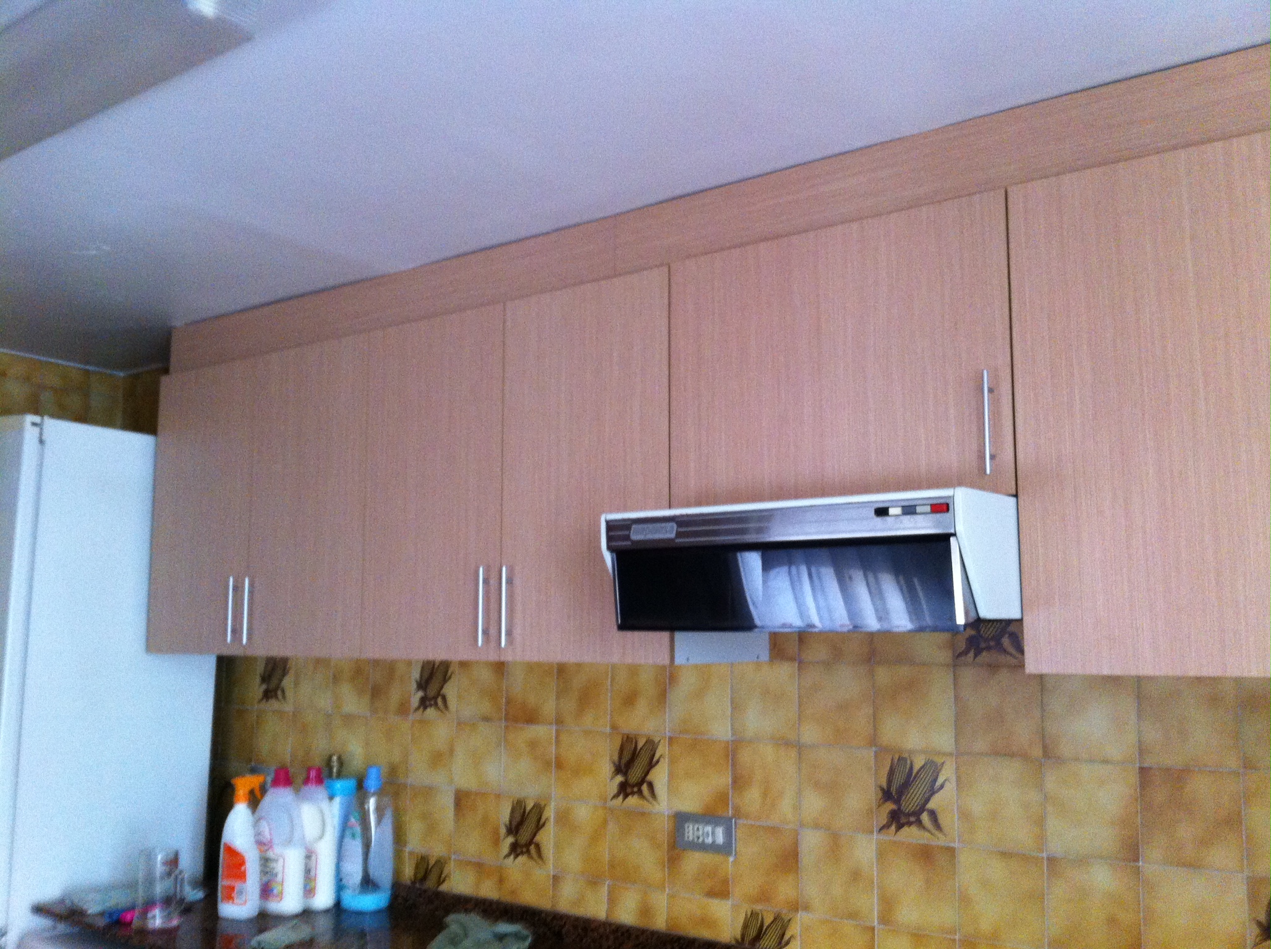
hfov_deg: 52.7
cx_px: 636
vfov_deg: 40.6
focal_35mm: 35
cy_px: 474
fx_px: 1283
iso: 250
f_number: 2.8
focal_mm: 3.85
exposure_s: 1/15
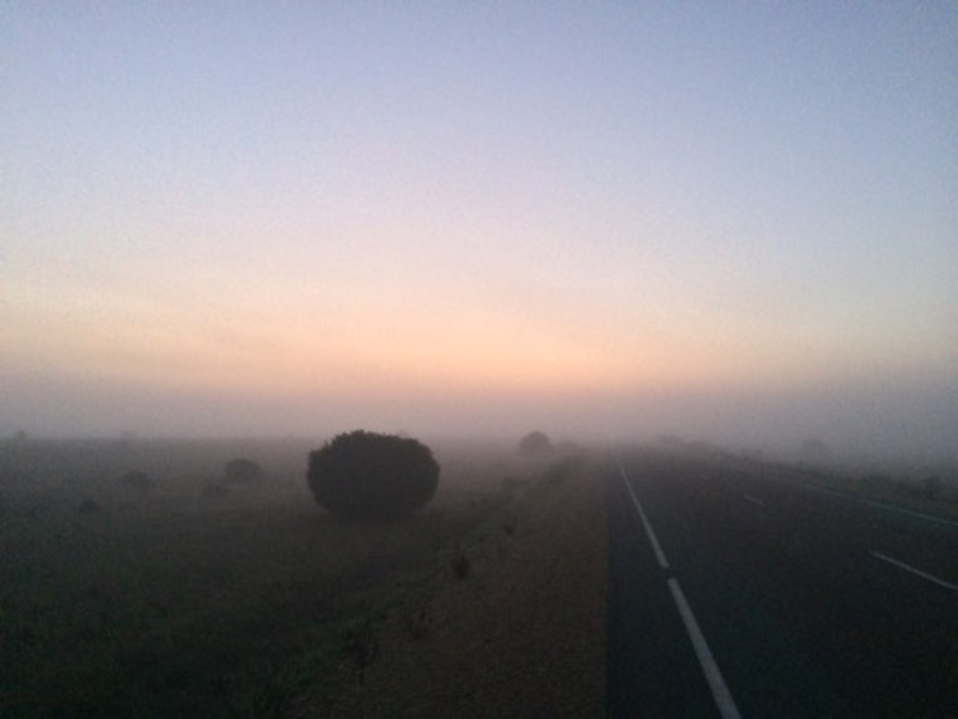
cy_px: 360
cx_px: 479
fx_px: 803
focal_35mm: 29
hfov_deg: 61.7
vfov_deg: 48.2
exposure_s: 1/15
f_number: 2.2
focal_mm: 4.15
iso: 400
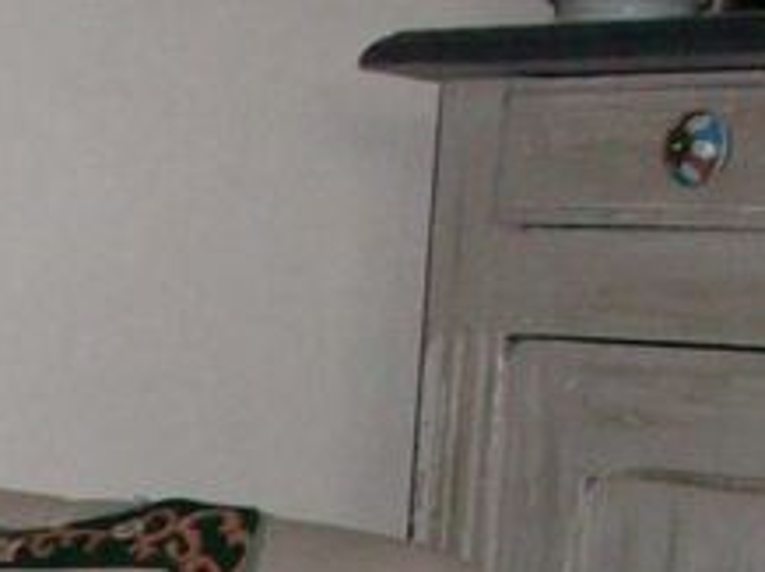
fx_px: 3444
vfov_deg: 9.0
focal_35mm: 156
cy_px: 1119
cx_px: -358
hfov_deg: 12.1
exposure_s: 1/60
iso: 160
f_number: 2.8
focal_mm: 5.7
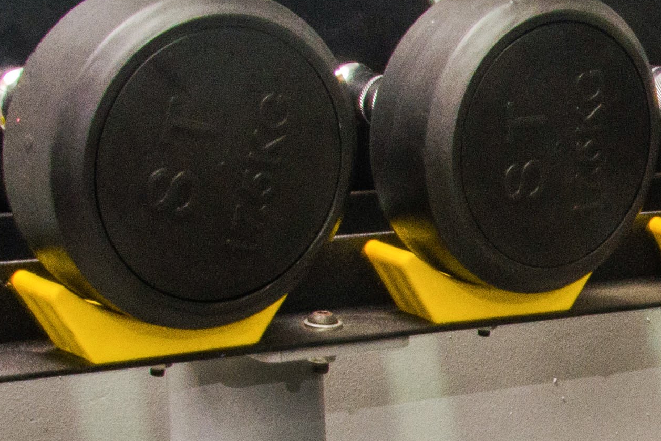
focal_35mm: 129
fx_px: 2369
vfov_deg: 10.6
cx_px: 912
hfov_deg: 15.0
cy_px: 321
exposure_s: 1/2.5
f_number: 10
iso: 640
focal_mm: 22
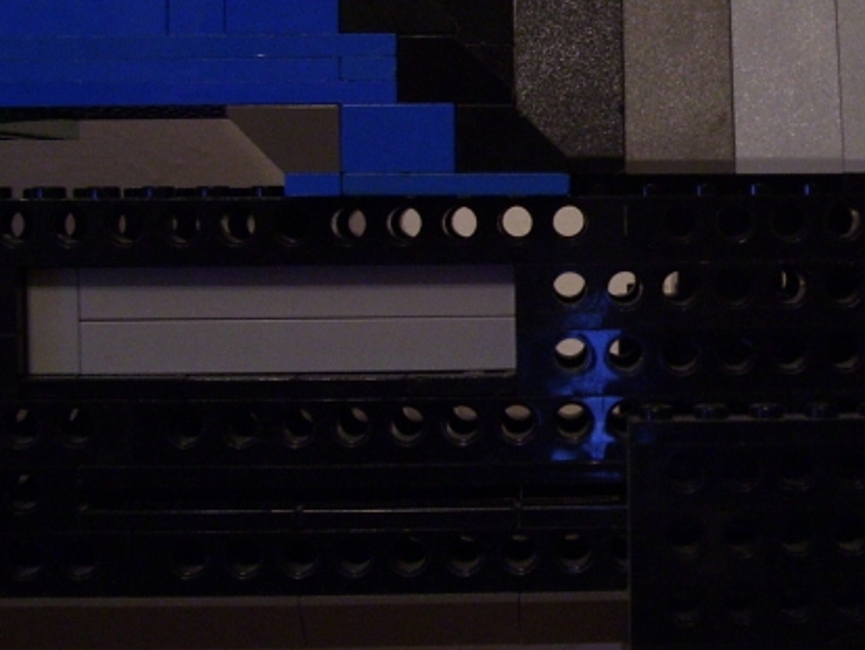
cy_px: 249
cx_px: 752
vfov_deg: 19.4
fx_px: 1900
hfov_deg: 25.0
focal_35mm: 76
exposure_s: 1/8
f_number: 2.7
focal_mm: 6
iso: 160
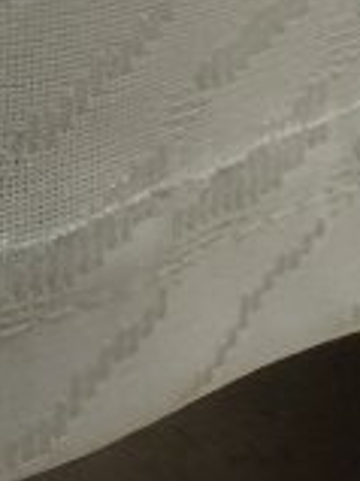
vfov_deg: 13.5
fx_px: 1791
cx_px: 188
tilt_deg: -8.7
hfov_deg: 11.5
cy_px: -428
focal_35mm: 129
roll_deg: -1.4
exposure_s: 1/50
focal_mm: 2.22
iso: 200
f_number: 2.2
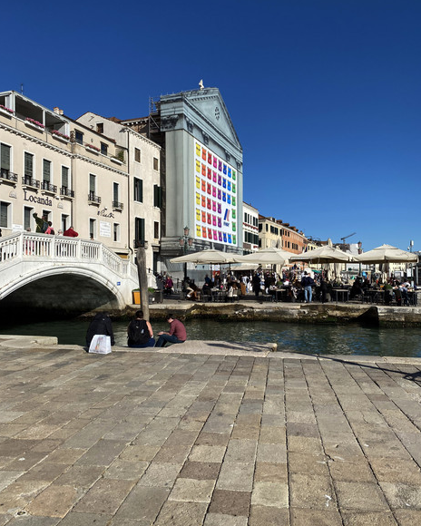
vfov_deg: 62.2
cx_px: 211
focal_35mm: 28
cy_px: 264
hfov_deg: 51.5
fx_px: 436
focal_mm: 4.25
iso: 32
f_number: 1.8
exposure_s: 1/5025
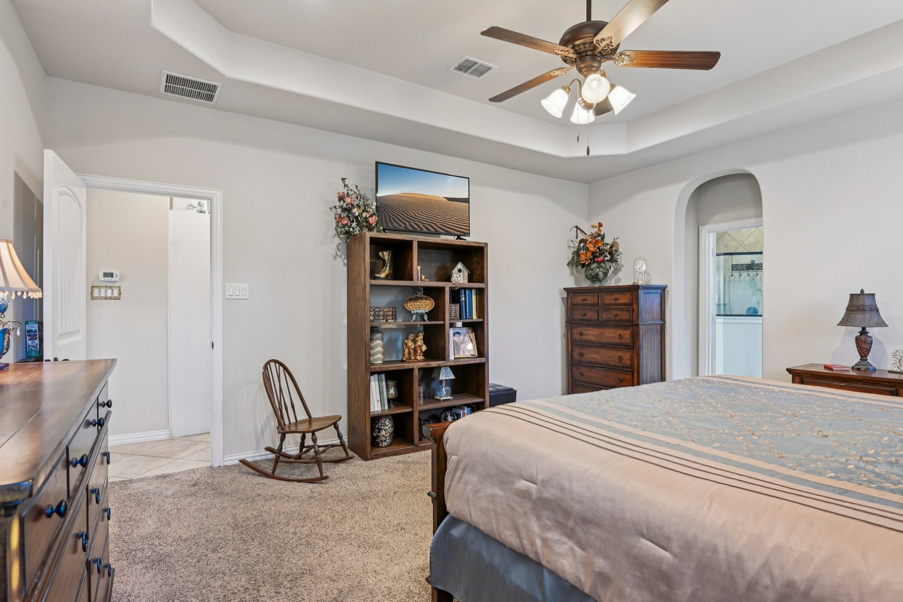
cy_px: 301
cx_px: 452
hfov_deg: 90.0
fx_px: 451
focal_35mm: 18
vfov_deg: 67.4
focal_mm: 18
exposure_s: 1/4
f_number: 8
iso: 400
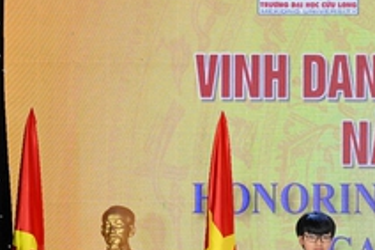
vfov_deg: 9.6
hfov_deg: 13.6
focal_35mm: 142
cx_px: 557
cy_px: 237
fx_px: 1478
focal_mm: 47
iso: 640
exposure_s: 1/160
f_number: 7.1
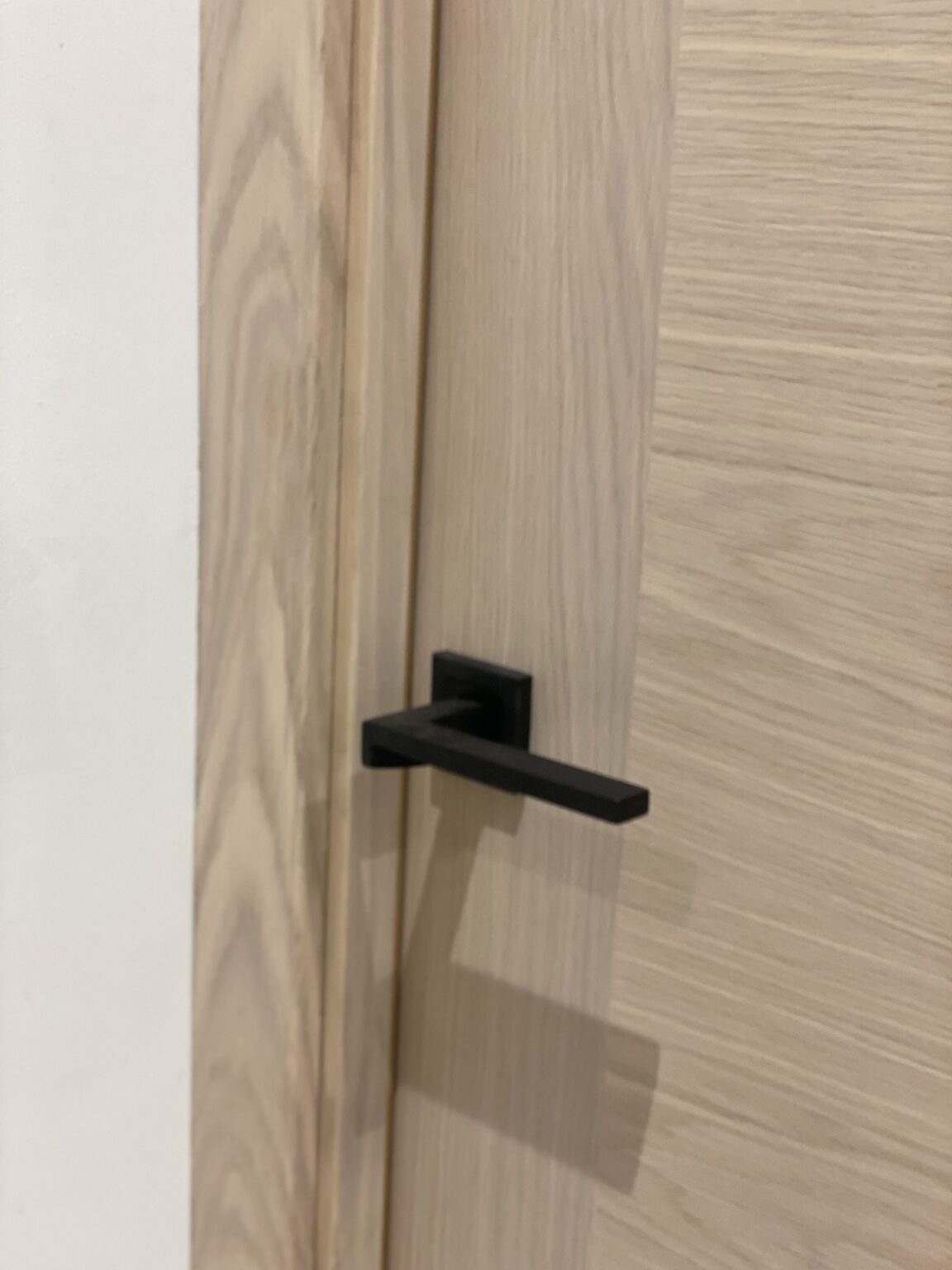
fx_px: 1907
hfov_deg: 28.0
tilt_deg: -14.8
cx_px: 476
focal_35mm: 52
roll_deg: -3.1
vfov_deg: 36.8
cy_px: 635
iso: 160
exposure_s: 1/33
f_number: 2
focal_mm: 6
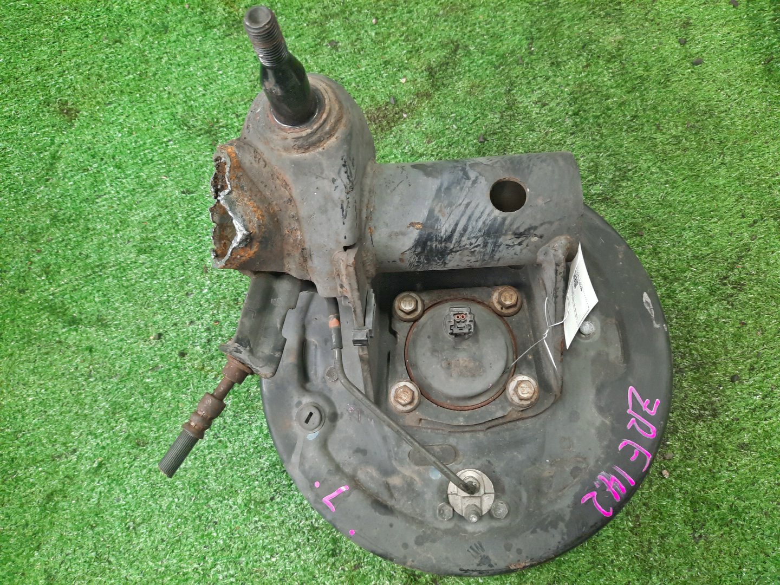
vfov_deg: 54.9
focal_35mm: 25
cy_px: 292
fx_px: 563
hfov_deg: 69.4
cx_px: 390
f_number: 2
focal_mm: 4.6
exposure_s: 1/33
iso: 292
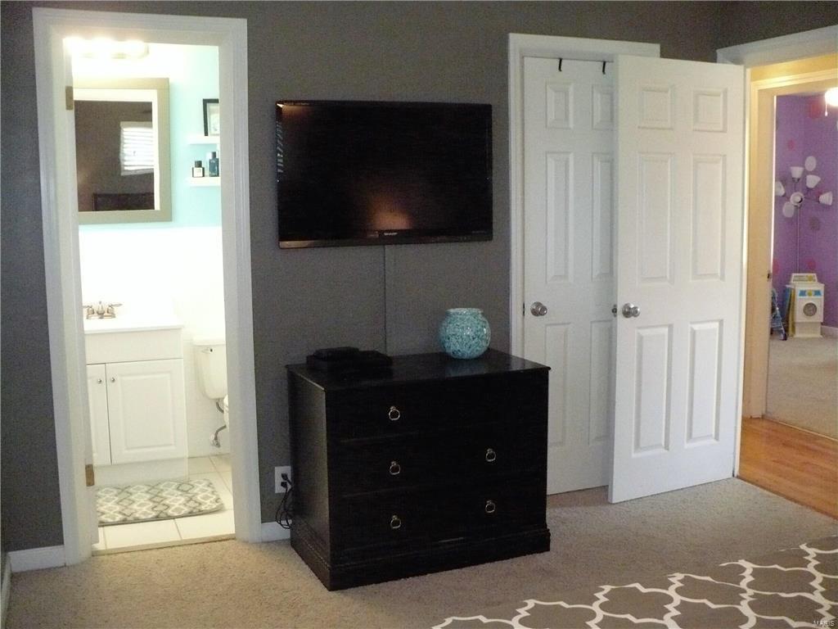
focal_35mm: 37
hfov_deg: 50.1
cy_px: 314
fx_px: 896
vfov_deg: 38.7
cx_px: 419
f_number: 2.8
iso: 800
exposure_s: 1/30
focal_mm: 6.1
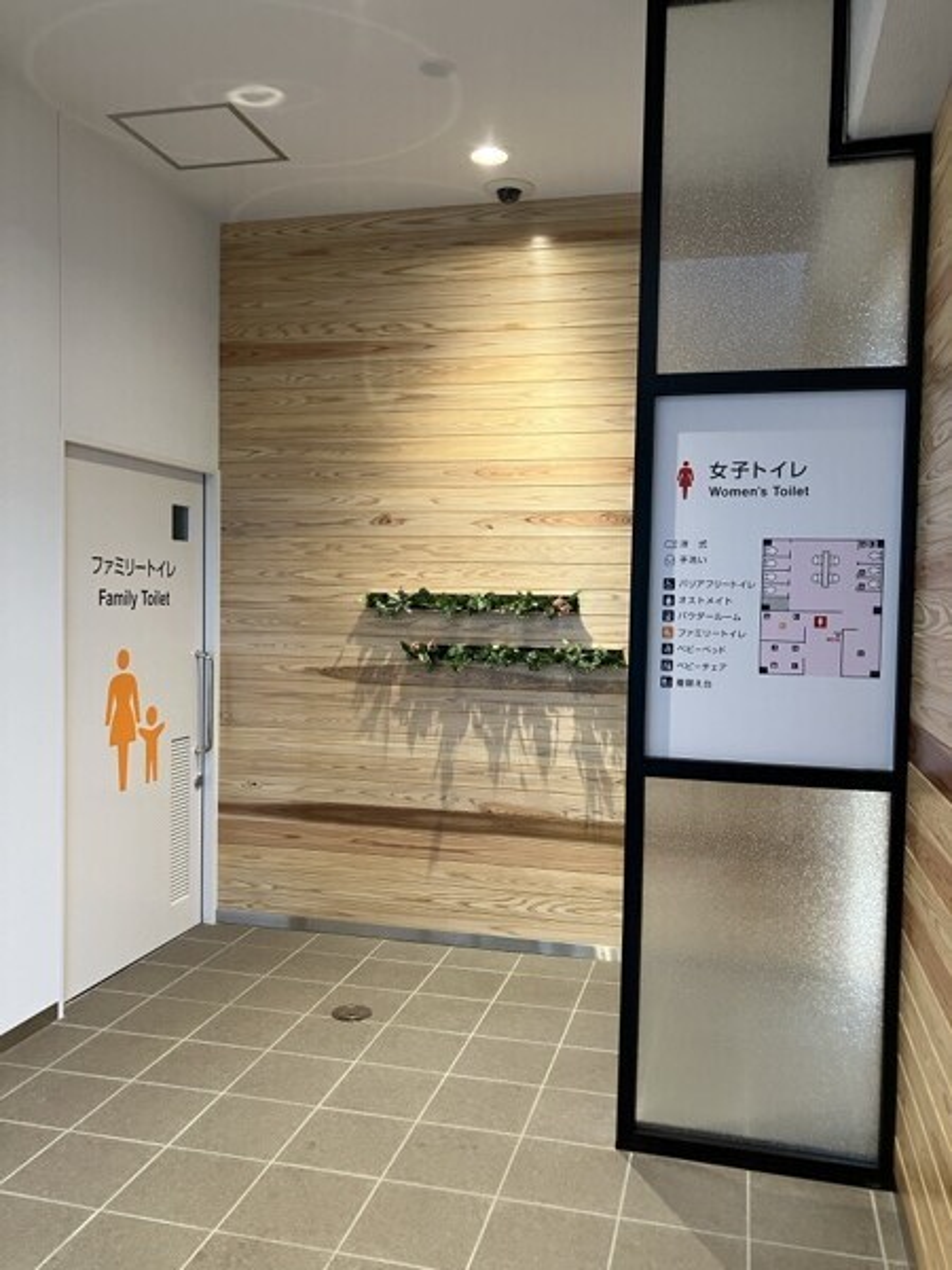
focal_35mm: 28
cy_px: 635
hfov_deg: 49.7
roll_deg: -1.8
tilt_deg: -0.9
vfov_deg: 63.4
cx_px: 476
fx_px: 1027
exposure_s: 1/59
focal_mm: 3.99
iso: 100
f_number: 1.8
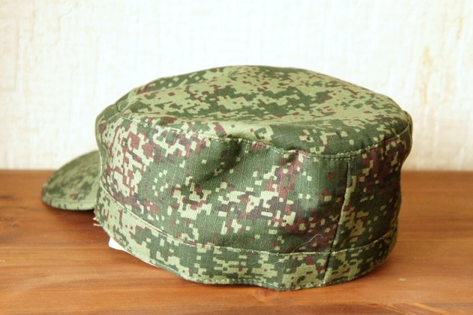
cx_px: 237
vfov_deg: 19.9
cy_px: 157
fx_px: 900
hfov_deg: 29.4
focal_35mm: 69
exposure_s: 1/60
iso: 1600
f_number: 5
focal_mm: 45
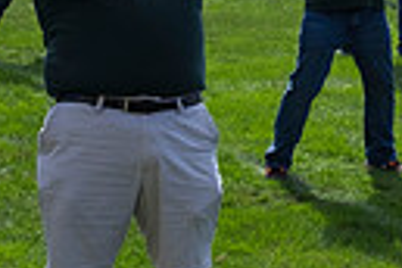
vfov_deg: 7.2
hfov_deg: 10.5
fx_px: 2066
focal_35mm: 185
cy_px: -263
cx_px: 686
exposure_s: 1/400
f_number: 7.1
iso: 200
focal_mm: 27
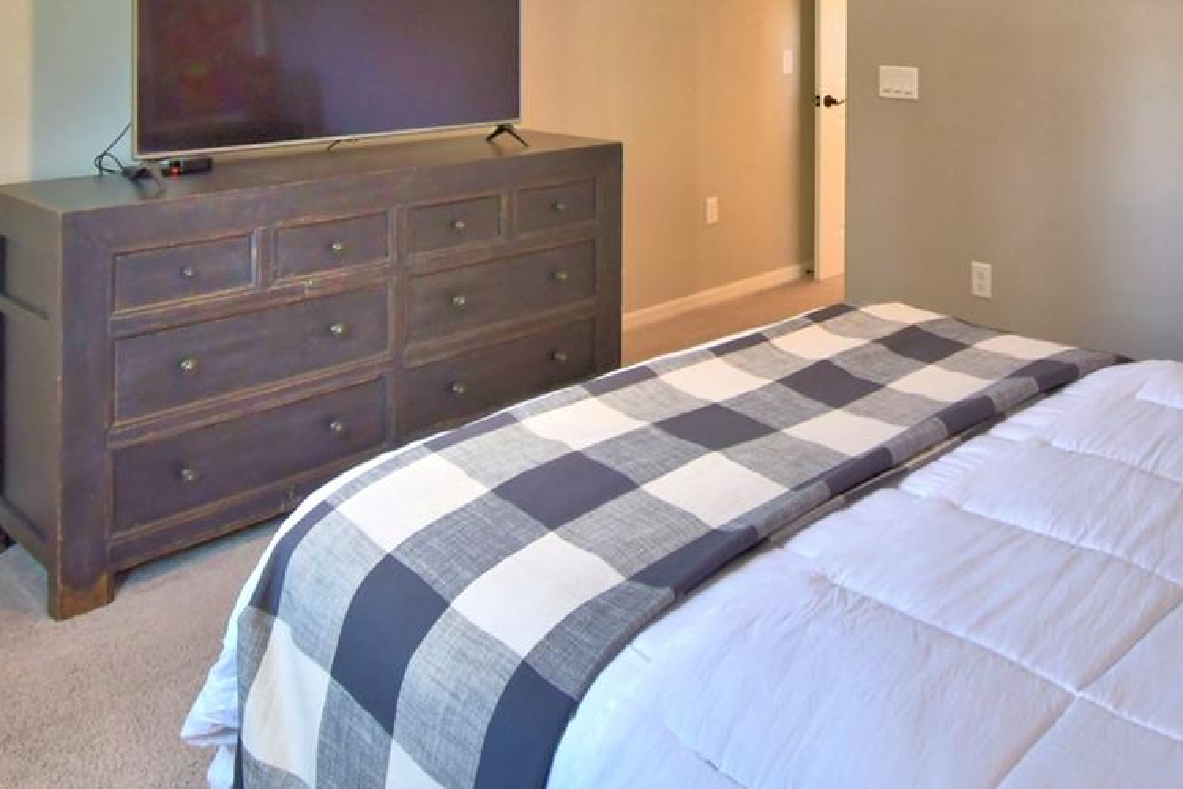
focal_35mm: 32
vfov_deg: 36.9
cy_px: 3
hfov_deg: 57.9
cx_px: 746
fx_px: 1051
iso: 400
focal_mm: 10
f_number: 4.5
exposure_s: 1/30
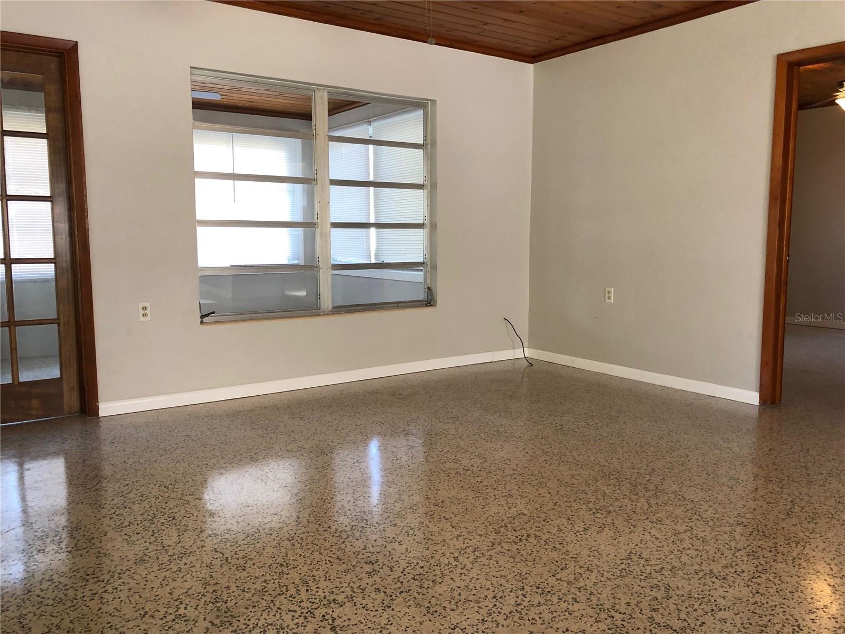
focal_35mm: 28
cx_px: 422
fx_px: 683
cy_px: 317
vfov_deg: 49.7
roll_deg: +0.9
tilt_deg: -7.7
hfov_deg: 63.4
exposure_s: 1/30
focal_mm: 3.99
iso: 40
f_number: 1.8
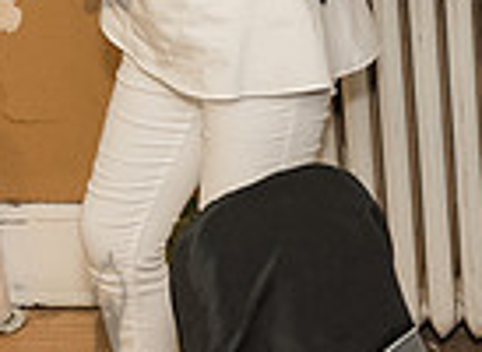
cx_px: 214
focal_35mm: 133
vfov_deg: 10.8
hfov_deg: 15.0
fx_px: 1834
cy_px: -36
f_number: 3.5
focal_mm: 24
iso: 2000
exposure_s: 1/320
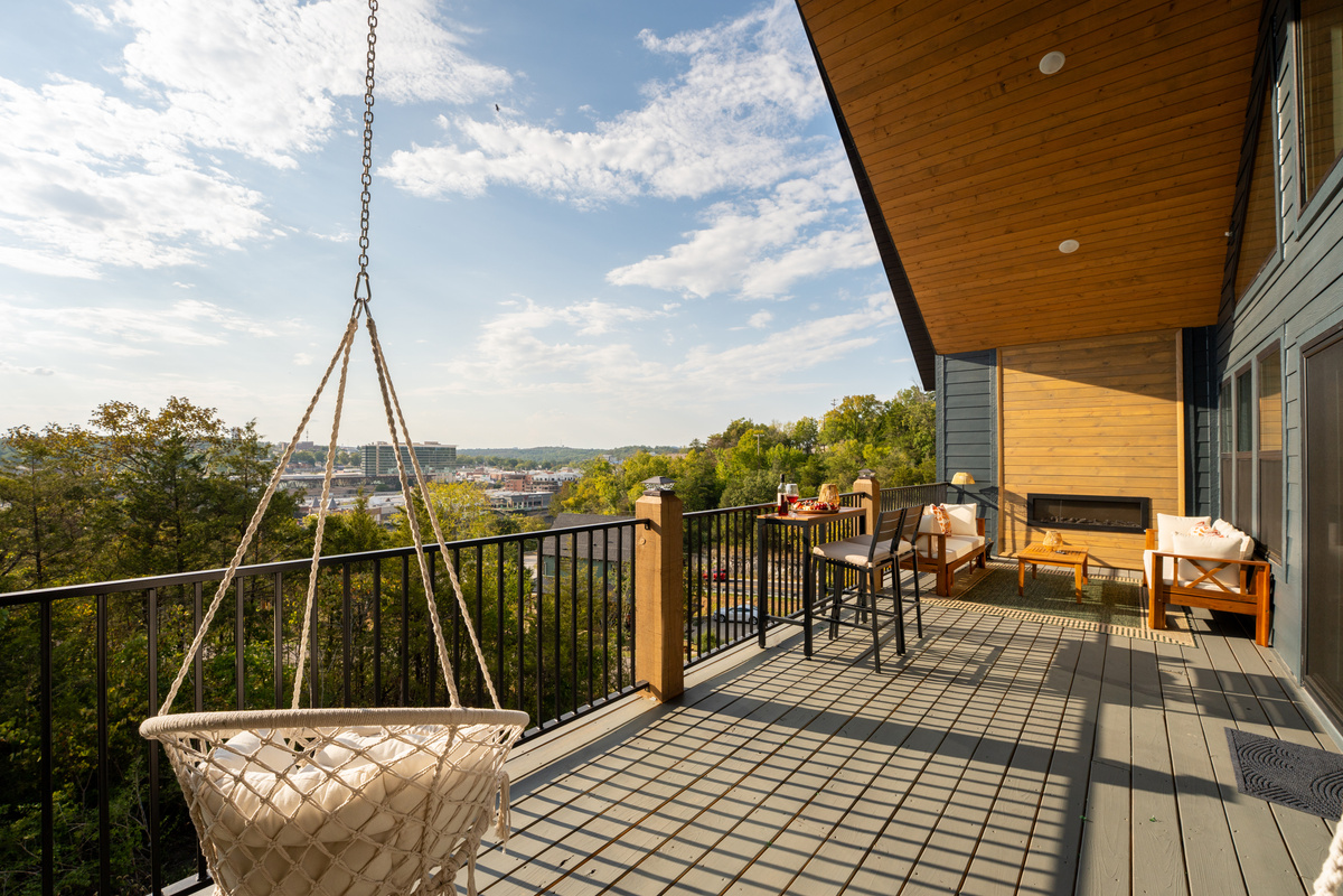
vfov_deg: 81.2
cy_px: 448
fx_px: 522
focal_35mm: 14
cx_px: 672
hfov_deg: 104.3
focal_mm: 14
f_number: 8
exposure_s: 1/640
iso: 250
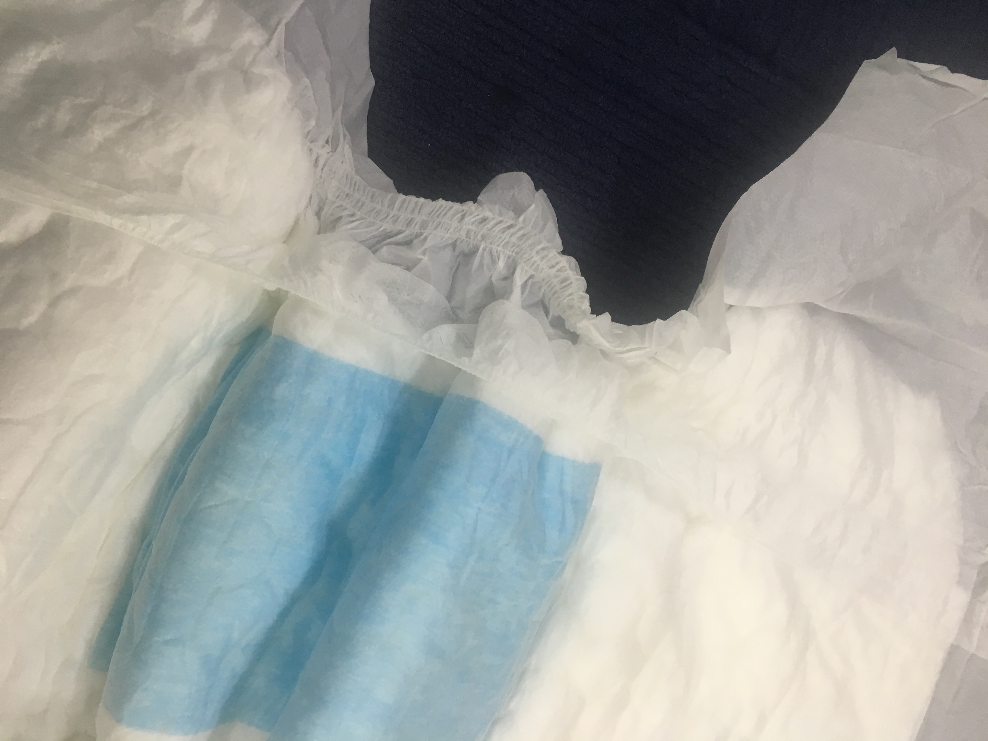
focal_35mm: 29
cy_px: 370
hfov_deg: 61.7
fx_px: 828
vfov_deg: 48.2
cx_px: 494
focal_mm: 4.15
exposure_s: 1/33
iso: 80
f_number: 2.2
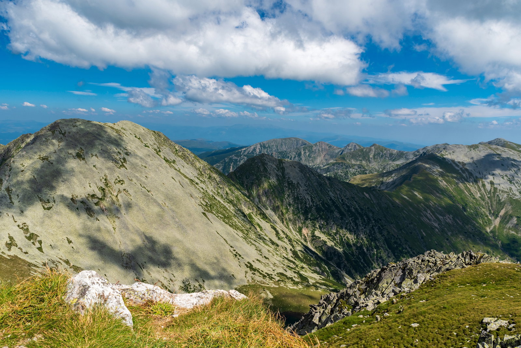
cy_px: 174
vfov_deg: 45.0
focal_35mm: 29
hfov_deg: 63.6
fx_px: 420
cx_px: 260
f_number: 16
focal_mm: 29
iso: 125
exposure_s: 1/60
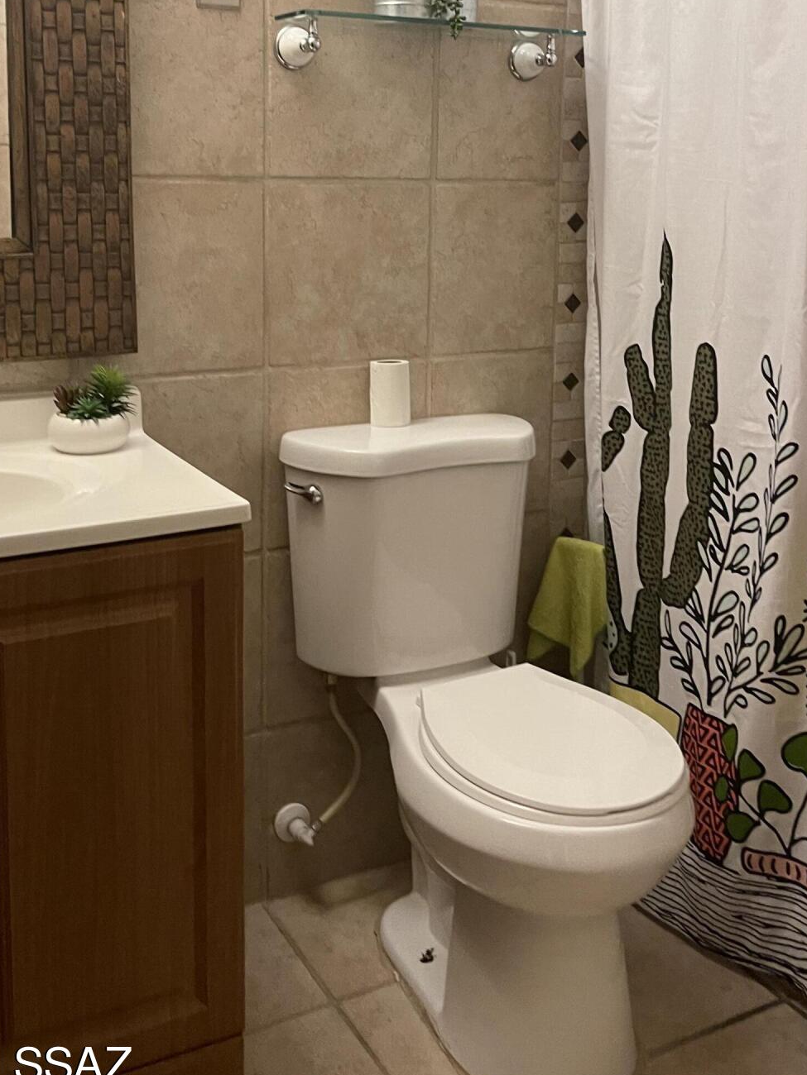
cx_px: 416
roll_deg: -1.9
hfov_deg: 36.0
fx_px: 1243
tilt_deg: -10.3
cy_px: 313
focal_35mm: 40
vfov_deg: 45.7
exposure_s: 1/60
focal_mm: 5.1
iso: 320
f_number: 1.6
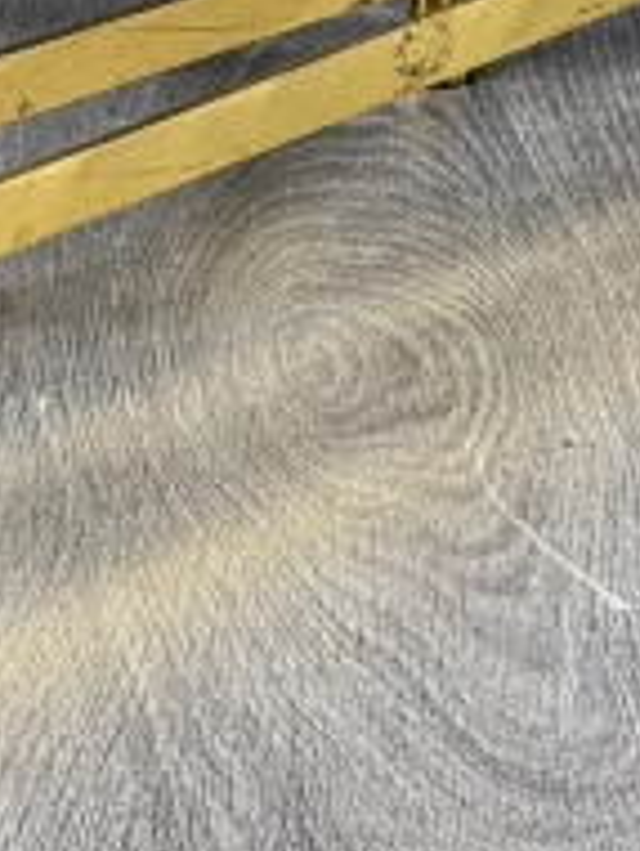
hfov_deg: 4.9
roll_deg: -1.3
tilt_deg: -12.2
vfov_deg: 6.3
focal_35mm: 303
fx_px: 7453
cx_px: 45
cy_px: -1129
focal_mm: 6.76
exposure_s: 1/50
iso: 100
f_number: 1.78
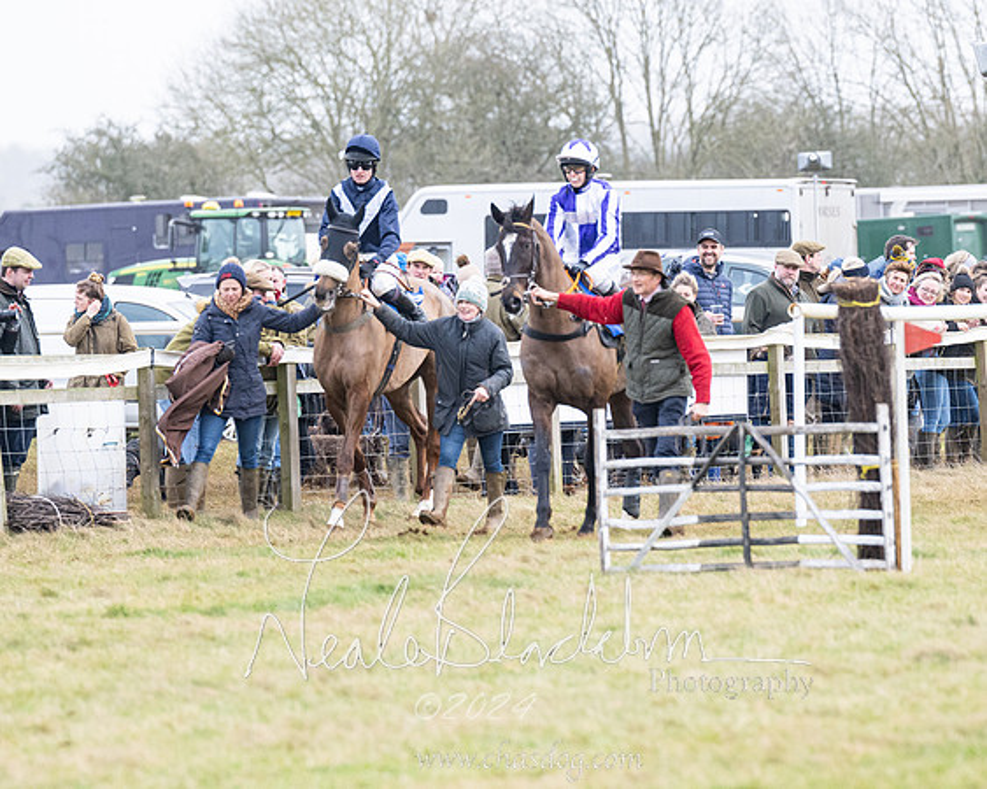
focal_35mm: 349
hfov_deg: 5.5
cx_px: 551
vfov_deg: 4.4
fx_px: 10187
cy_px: 382
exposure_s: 1/800
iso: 800
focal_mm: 200
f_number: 4
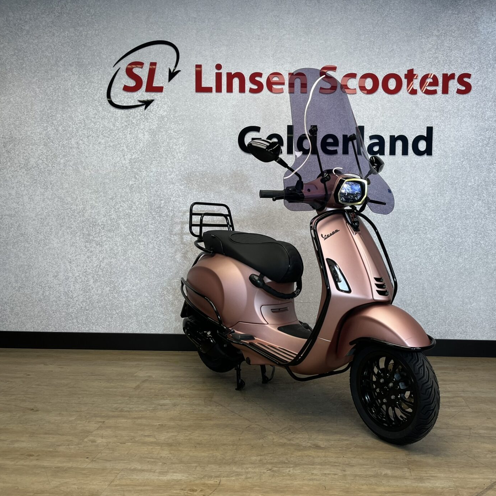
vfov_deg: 51.1
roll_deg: -0.9
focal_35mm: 32
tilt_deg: -3.9
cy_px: 252
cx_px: 319
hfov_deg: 50.4
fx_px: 519
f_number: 1.6
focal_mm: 5.1
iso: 40
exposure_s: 1/163
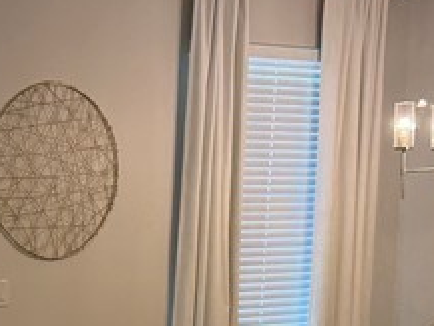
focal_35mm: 114
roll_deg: +0.1
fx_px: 1429
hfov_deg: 16.5
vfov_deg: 12.5
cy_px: 459
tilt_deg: -9.3
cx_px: -94
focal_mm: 6.76
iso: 160
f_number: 1.78
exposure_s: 1/120
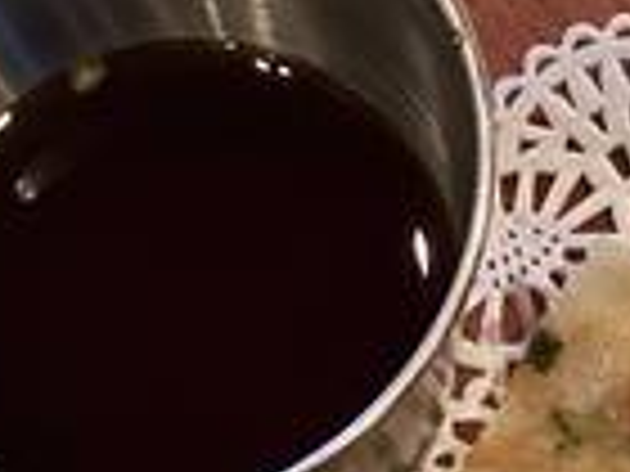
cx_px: 891
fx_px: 2366
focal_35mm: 130
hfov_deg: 14.3
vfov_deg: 10.9
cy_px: 755
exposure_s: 1/60
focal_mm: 3.3
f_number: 2.4
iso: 320
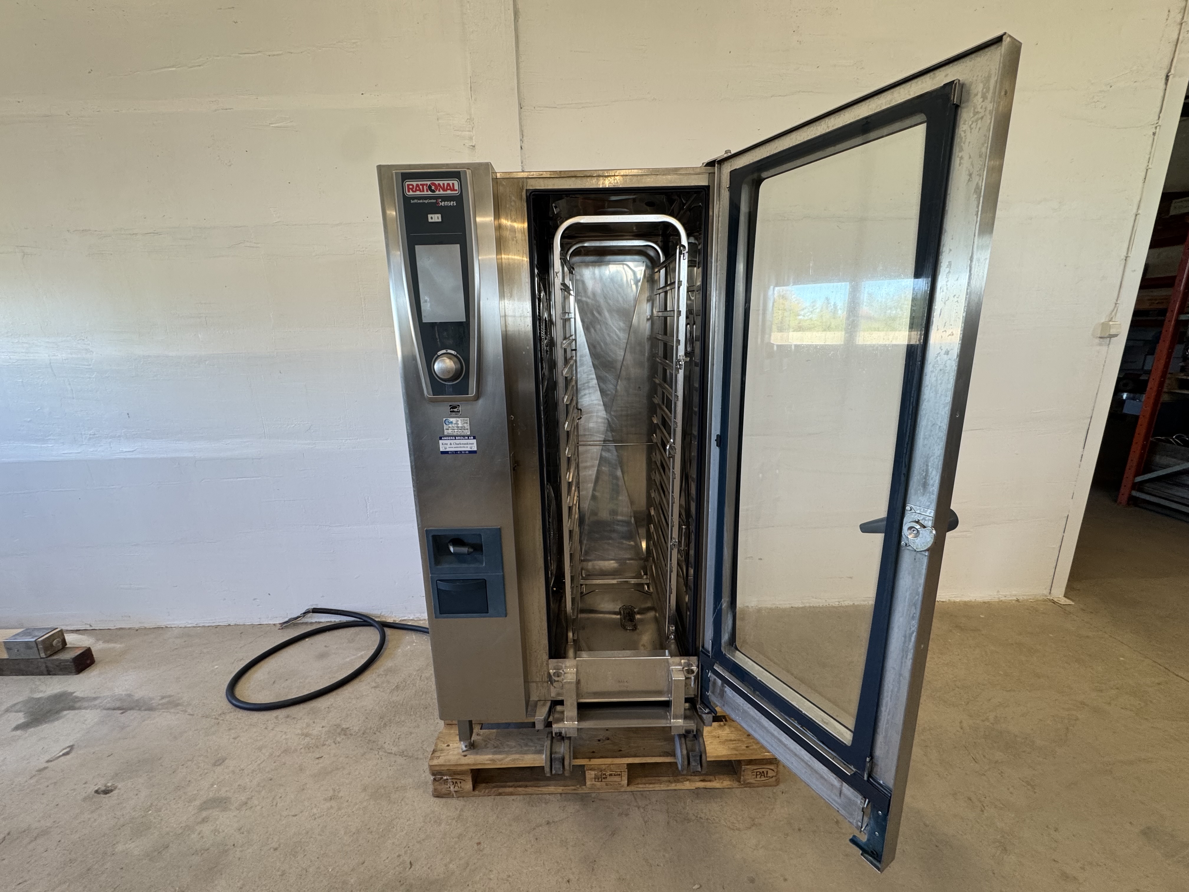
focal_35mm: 14
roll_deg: +1.7
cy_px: 446
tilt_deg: -13.1
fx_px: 481
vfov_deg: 85.7
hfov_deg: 102.1
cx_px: 594
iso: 160
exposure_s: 1/100
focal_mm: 2.22
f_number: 2.2
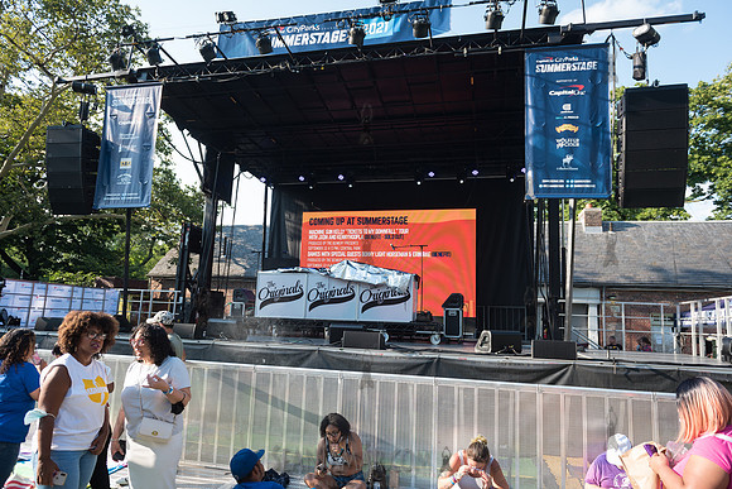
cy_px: 244
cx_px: 366
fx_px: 488
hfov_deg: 73.7
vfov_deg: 53.2
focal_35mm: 24
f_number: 4
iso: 200
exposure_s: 1/500
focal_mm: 24
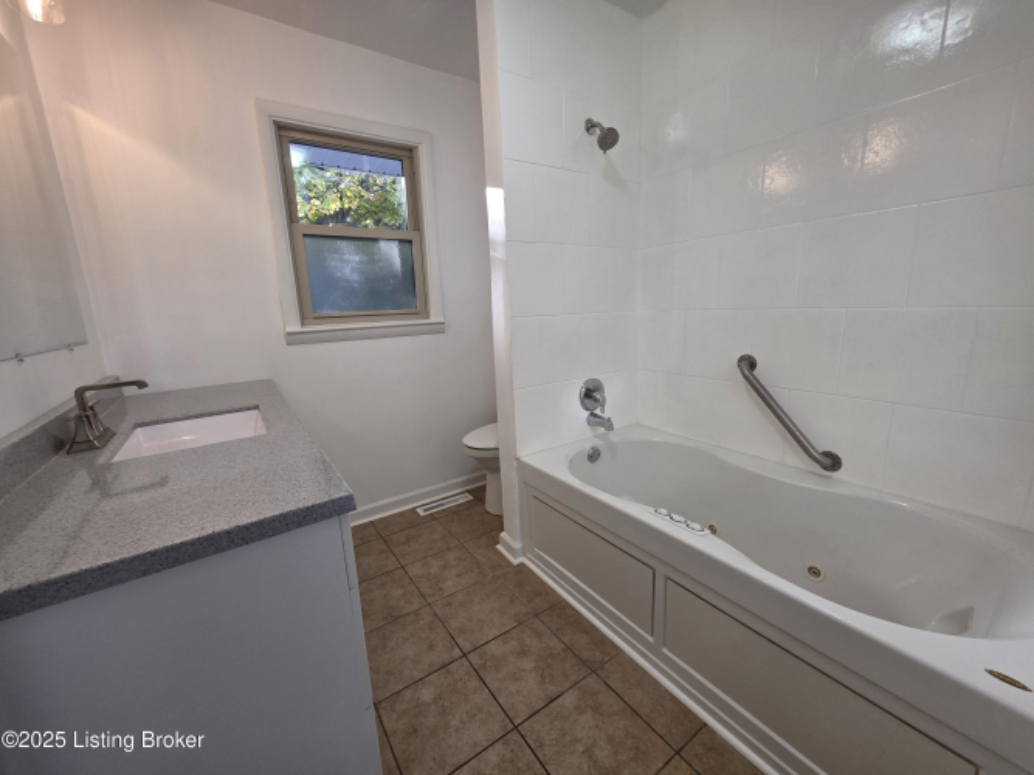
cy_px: 388
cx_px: 517
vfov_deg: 89.9
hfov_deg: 106.2
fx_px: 388
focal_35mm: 13
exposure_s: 1/120
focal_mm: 2.2
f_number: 1.9
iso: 80
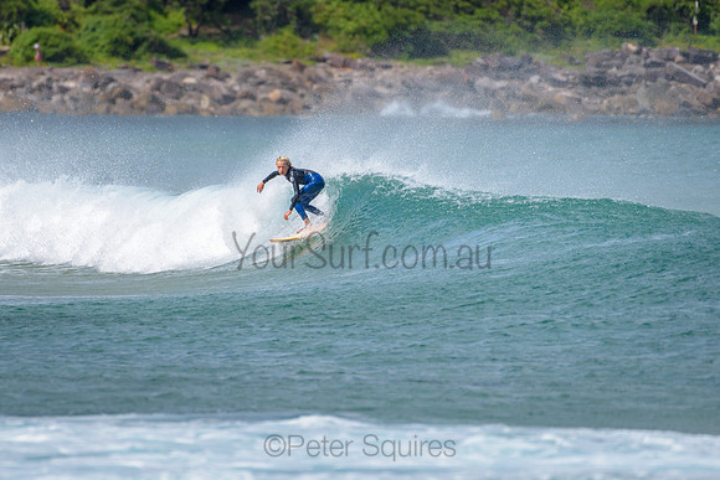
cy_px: 214
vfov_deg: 2.2
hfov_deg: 3.4
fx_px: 12255
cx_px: 279
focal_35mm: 613
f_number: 5.6
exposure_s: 1/2000
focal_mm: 500
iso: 250
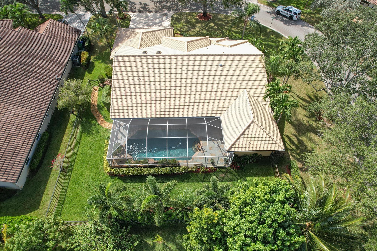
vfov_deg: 57.2
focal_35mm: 22
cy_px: 126
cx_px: 188
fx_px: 230
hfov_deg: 78.6
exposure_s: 1/1250
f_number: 2.8
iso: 100
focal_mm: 8.38
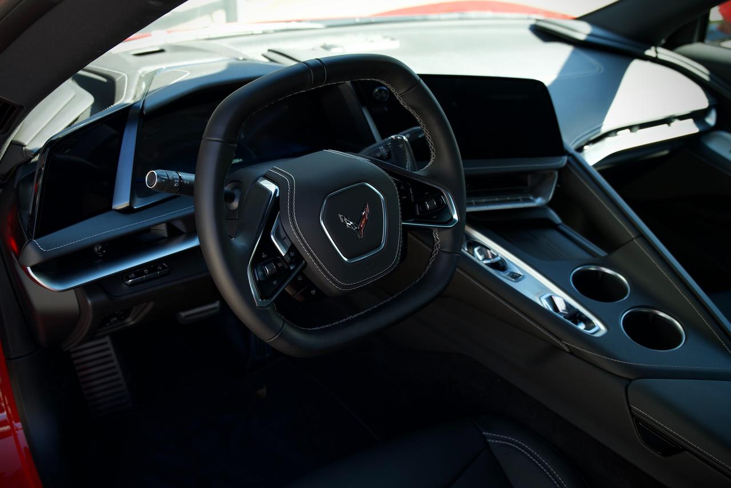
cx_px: 366
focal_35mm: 36
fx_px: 731
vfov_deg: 36.9
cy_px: 244
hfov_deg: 53.1
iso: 250
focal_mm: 24
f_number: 2.8
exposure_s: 1/50
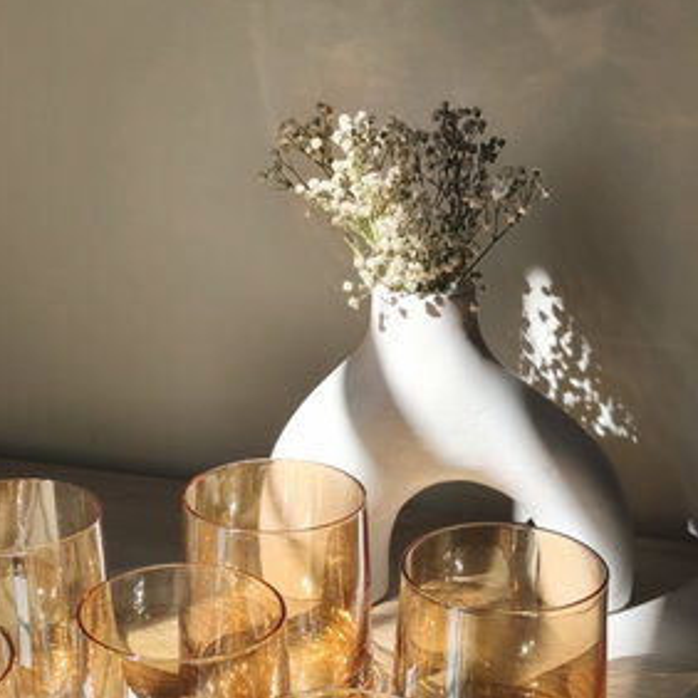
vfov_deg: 22.4
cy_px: 449
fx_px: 1757
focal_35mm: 77
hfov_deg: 22.3
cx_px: 205
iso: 50
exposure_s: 1/959
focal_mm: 6.14
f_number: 1.65
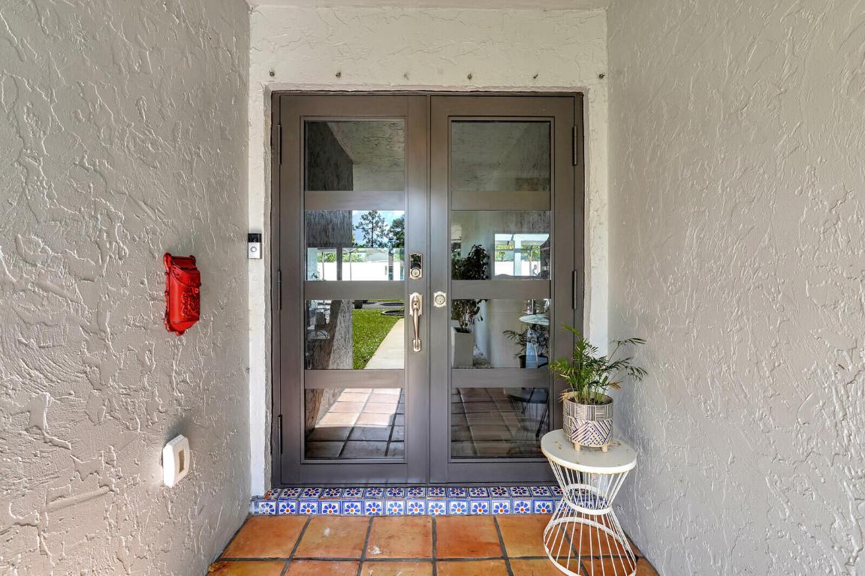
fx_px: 384
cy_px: 288
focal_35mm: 16
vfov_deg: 73.7
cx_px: 432
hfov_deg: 96.7
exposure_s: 1/40
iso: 320
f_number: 11
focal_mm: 16
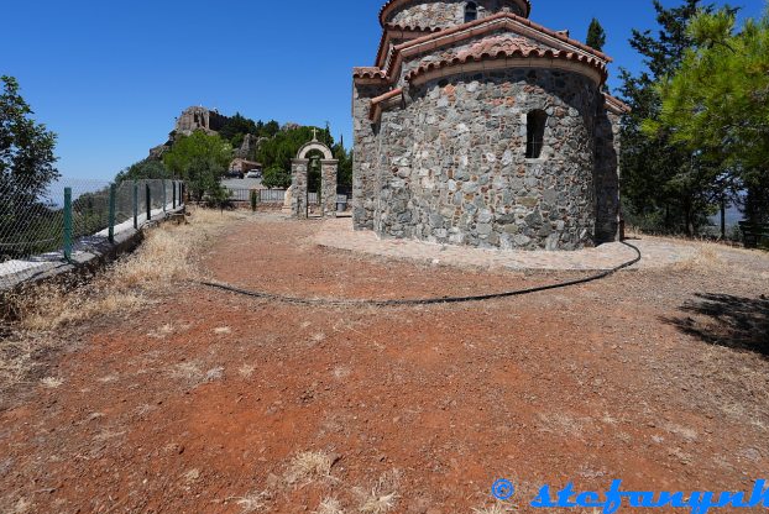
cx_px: 386
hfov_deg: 89.9
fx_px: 385
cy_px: 190
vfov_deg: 66.4
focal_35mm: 18
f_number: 4
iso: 100
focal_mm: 14
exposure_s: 1/1600
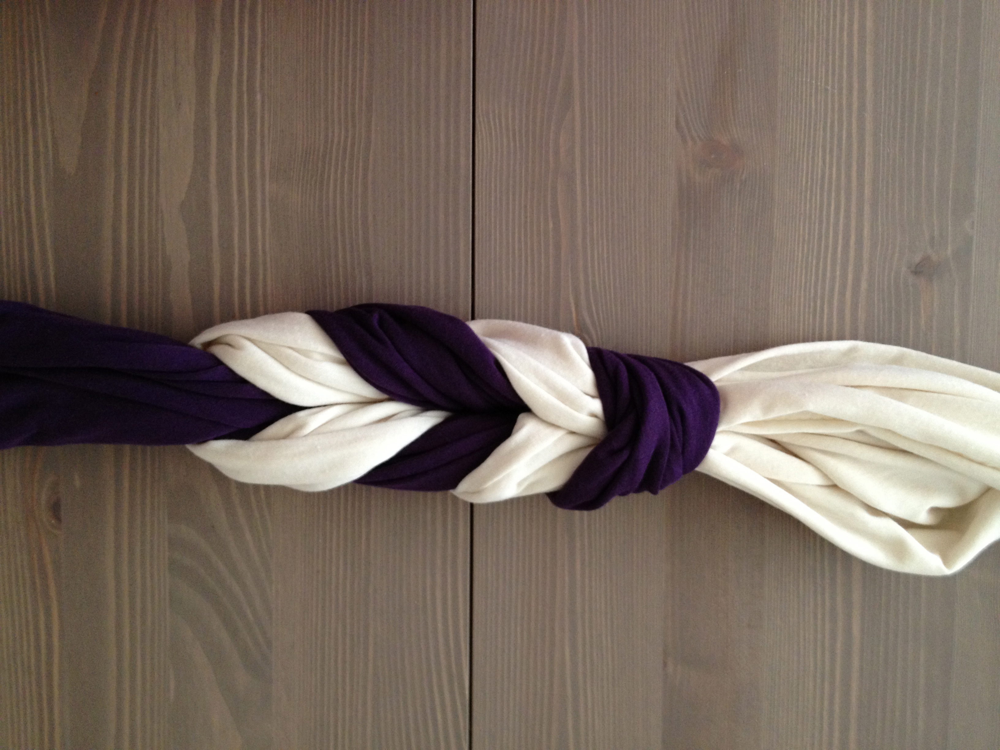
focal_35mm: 35
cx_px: 500
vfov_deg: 40.7
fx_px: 1011
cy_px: 375
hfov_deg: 52.6
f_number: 2.4
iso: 160
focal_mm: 4.28
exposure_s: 1/20
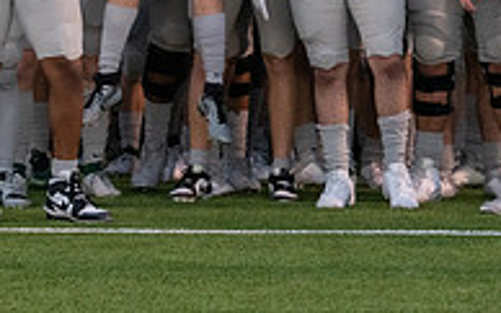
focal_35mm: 294
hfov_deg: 7.1
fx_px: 4012
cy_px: -167
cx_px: 167
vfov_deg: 4.4
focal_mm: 70
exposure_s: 1/1250
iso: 2500
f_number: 4
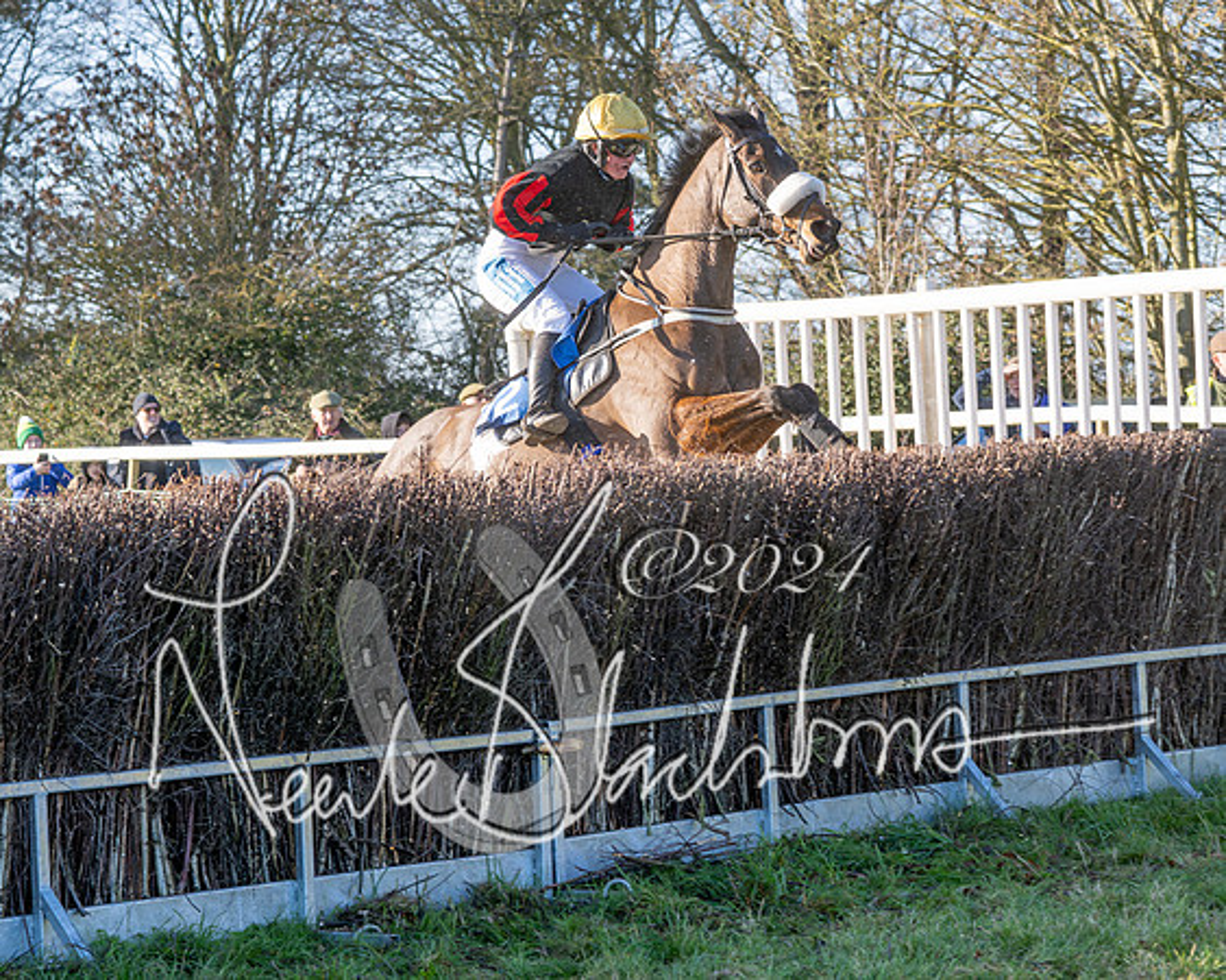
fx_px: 4563
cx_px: 605
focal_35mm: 126
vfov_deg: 12.3
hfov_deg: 15.3
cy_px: 404
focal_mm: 66
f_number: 4.5
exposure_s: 1/1250
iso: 400
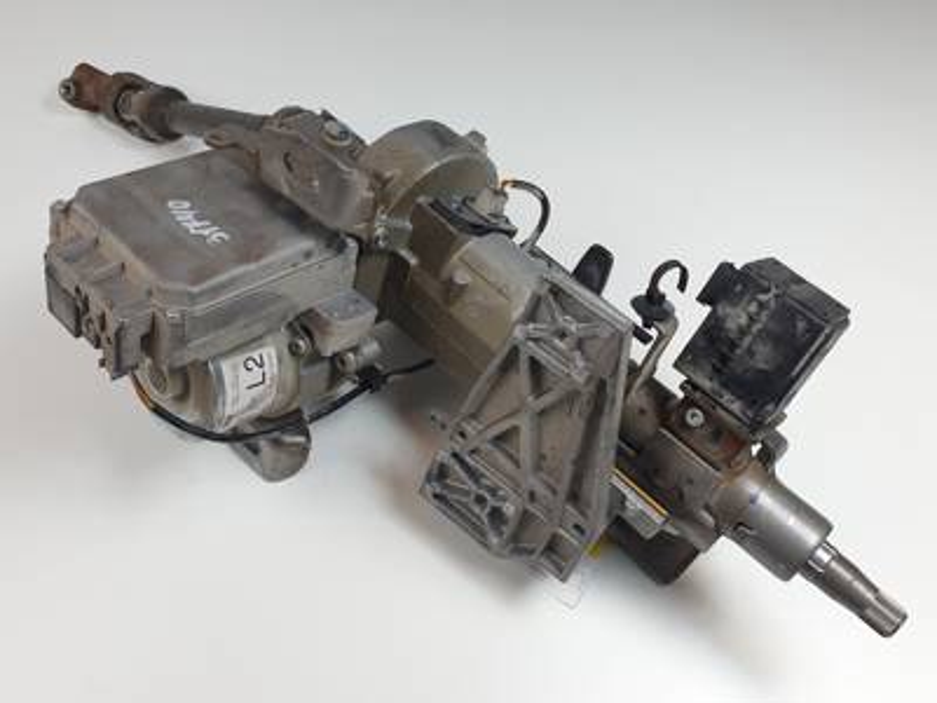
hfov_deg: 67.3
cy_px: 352
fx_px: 704
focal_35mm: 26
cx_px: 468
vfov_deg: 53.1
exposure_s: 1/158
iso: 50
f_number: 2.4
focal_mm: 4.3
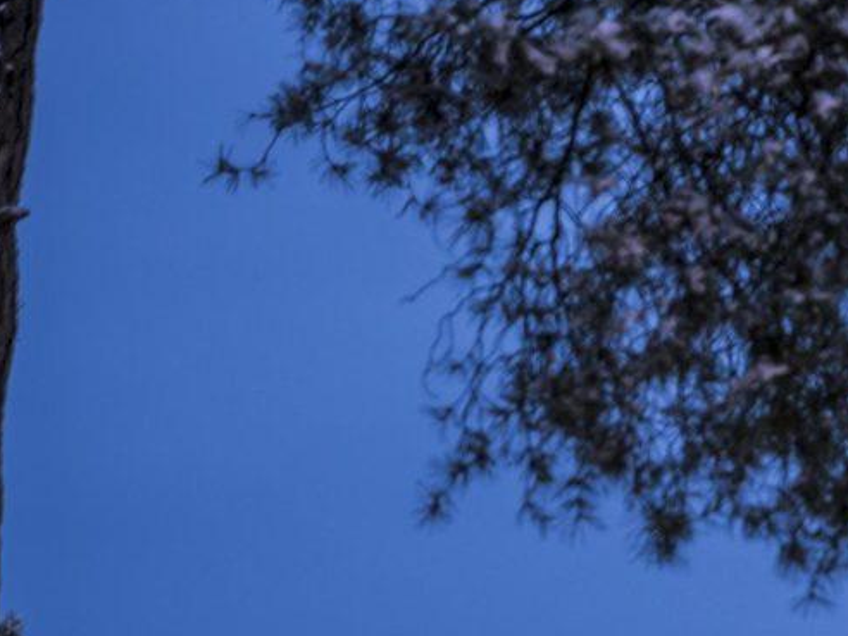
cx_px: 1975
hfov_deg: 5.5
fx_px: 8574
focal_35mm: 350
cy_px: 1362
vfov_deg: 4.2
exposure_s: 1/3
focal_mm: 70
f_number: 4
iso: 320
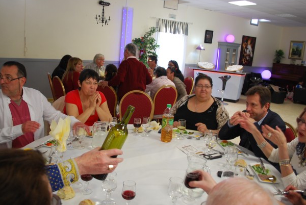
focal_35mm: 32
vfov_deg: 41.2
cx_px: 146
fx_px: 272
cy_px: 102
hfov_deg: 58.6
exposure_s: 1/30
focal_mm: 20
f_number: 3.8
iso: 400
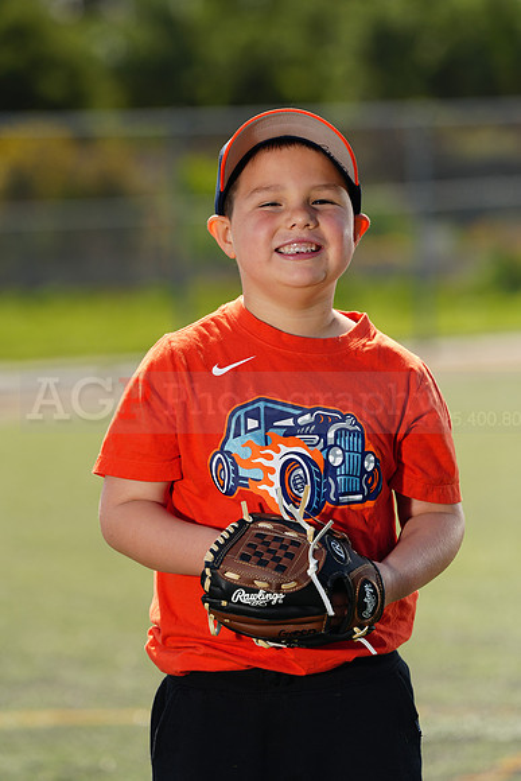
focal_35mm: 200
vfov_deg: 10.3
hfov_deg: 6.9
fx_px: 4339
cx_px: 260
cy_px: 390
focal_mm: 200
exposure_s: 1/250
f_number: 5
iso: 50
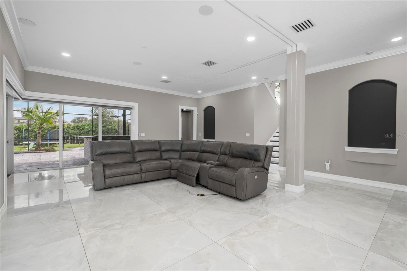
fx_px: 170
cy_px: 136
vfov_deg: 77.3
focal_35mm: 15
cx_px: 204
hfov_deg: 100.4
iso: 100
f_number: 7.1
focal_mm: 10
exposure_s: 1
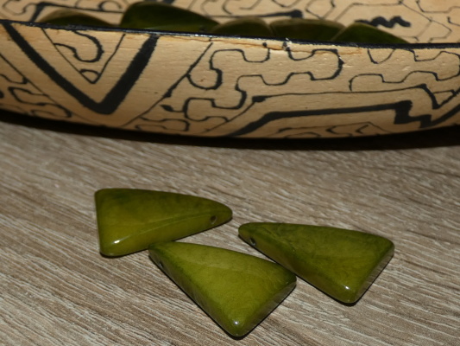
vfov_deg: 46.8
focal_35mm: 30
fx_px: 399
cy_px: 173
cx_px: 230
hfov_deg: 60.0
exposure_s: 1/125
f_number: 3.3
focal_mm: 5.3
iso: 80
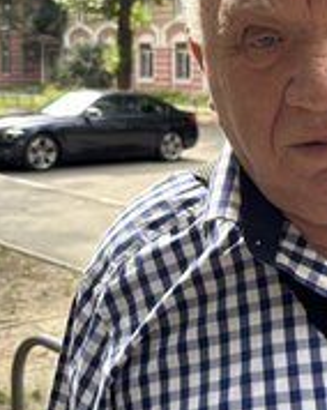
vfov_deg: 32.7
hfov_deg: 26.0
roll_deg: -1.0
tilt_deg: -4.3
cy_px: 124
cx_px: 272
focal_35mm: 57
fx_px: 691
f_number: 1.6
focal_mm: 5.96
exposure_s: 1/206
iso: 50
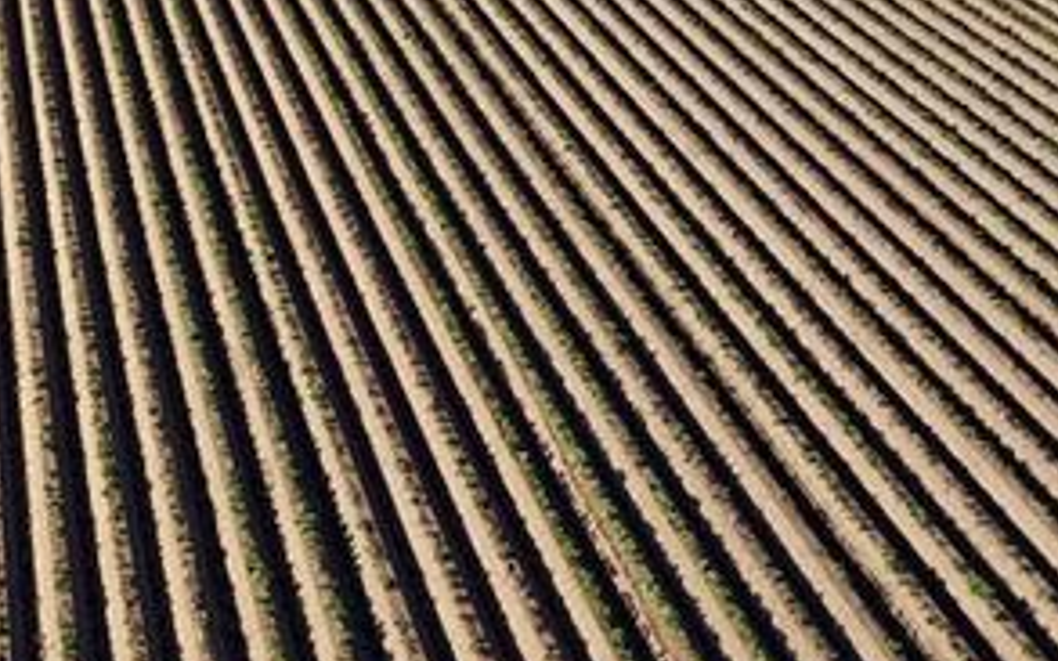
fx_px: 2566
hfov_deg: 22.4
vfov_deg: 12.8
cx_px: -14
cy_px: -675
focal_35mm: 89
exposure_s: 1/4000
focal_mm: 8.67
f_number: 1.8
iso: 200
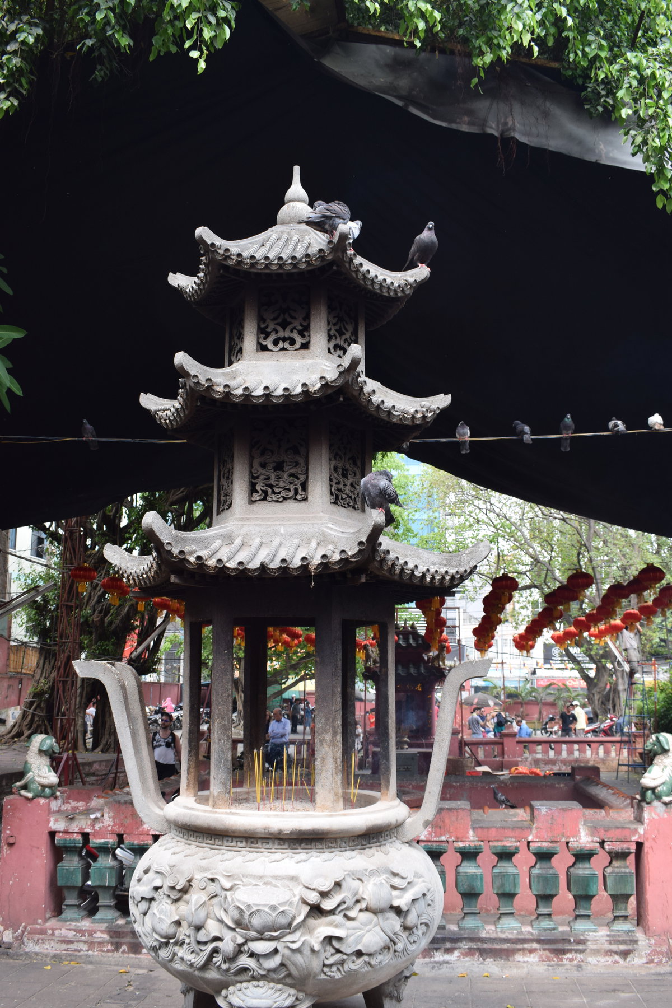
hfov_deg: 40.0
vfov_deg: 57.2
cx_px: 336
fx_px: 924
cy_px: 504
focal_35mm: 33
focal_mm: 22
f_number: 7.1
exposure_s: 1/200
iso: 400
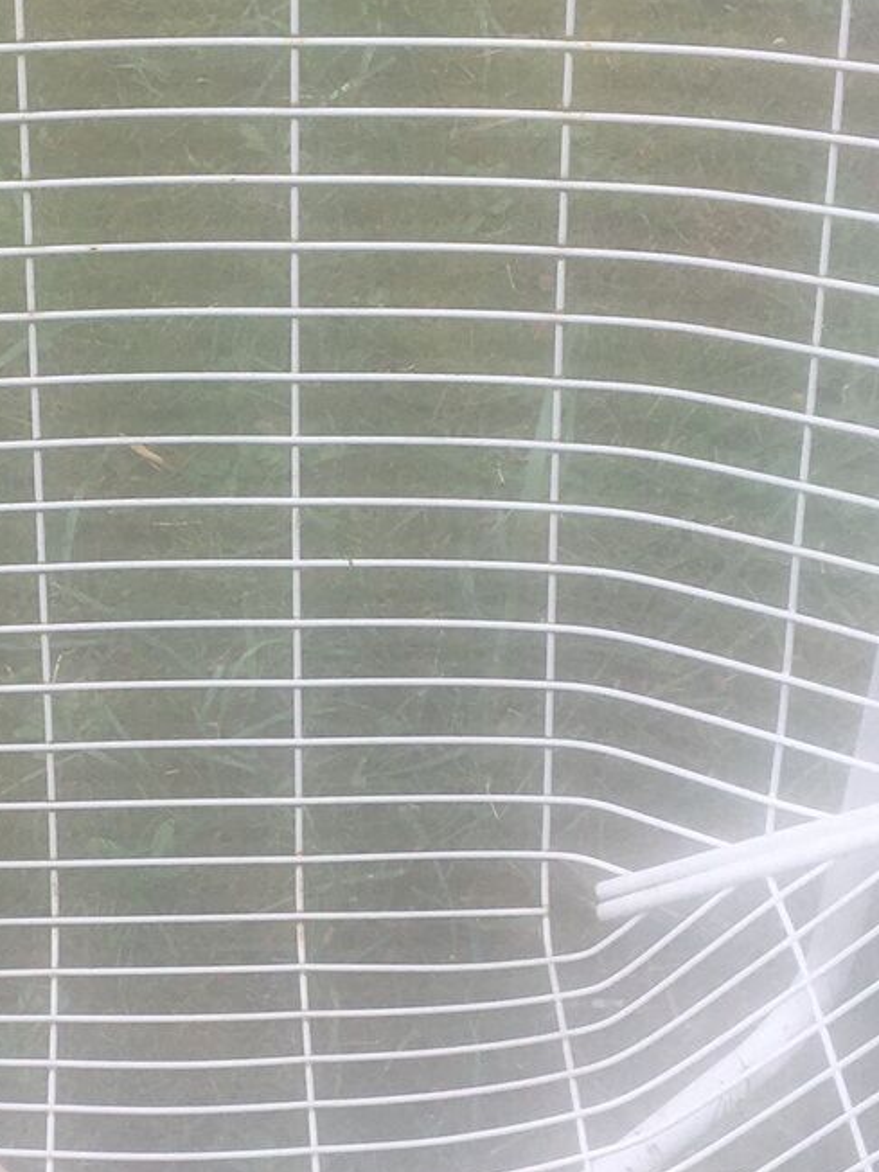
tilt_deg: -47.6
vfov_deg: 21.9
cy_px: 834
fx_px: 3013
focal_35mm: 89
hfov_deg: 16.5
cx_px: 185
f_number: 2.2
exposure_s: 1/277
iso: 25
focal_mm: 4.15
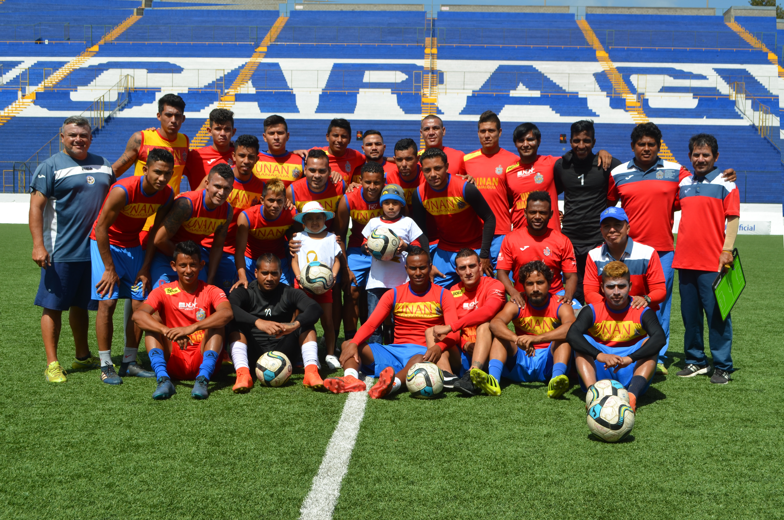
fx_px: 978
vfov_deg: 29.7
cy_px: 260
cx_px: 392
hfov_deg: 43.7
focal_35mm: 45
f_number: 9
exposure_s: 1/320
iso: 100
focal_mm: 30
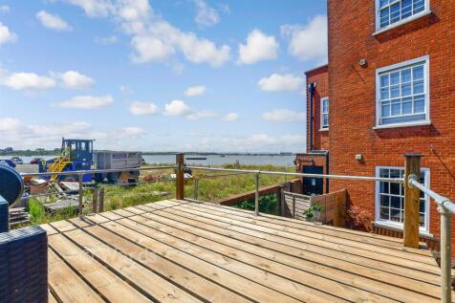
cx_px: 228
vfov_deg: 77.3
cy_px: 152
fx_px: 190
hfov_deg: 100.4
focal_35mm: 15
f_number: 8
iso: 160
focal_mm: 10
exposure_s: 1/800
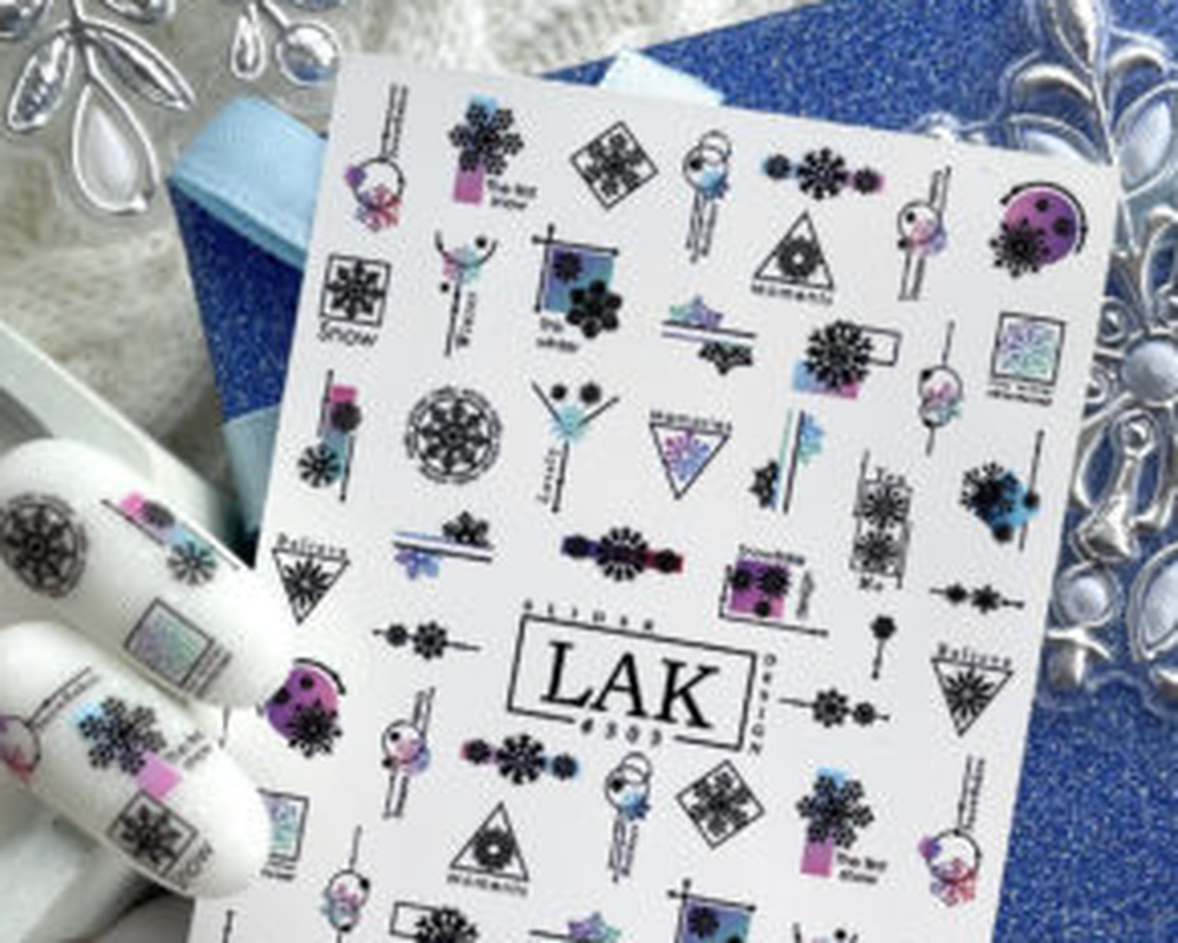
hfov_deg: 51.5
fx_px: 1220
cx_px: 597
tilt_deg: -84.5
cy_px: 695
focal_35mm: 35
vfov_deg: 41.1
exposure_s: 1/121
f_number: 1.6
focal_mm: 4.2
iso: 64
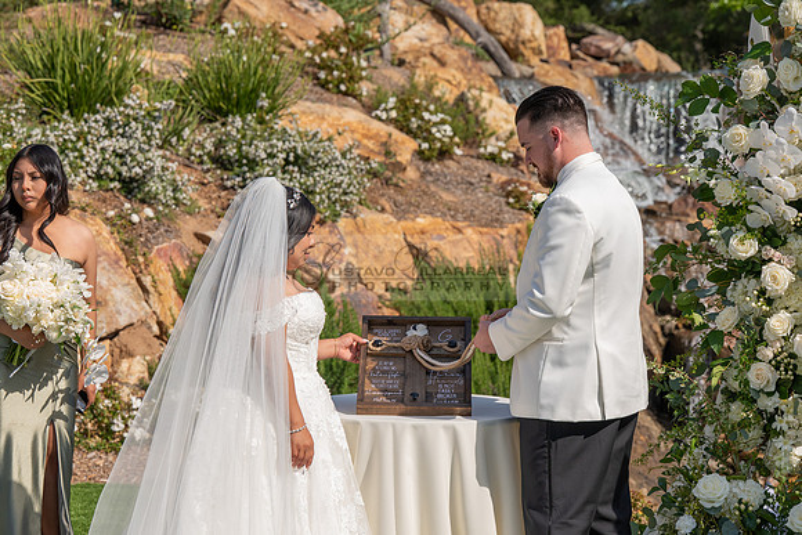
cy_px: 268
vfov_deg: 15.5
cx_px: 401
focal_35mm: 88
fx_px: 1961
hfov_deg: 23.1
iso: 200
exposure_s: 1/1000
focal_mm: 88
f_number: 5.6
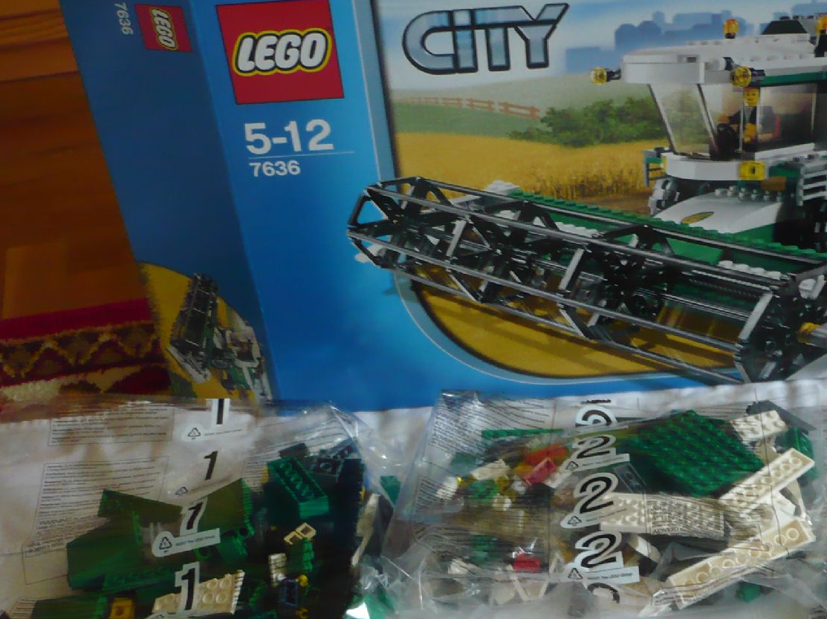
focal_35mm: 62
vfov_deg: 23.3
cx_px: 608
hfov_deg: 30.7
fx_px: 1481
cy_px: 487
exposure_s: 1/100
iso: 200
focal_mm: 5.8
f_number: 2.8
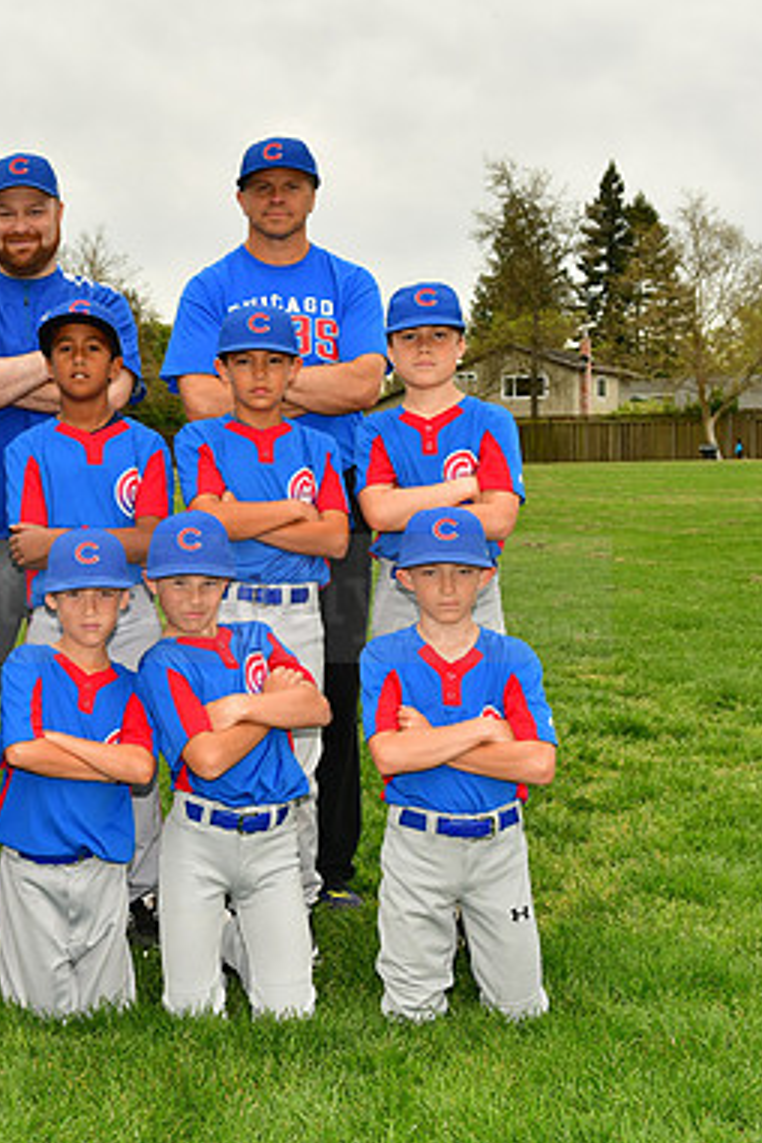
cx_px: 30
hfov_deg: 20.7
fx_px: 2032
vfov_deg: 31.4
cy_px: 574
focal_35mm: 64
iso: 400
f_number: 7.1
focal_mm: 28
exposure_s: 1/500
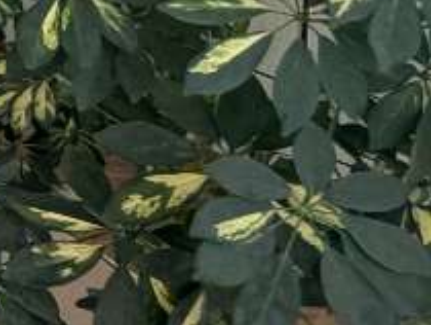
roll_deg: +2.0
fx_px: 1247
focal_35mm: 100
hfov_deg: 12.7
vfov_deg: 14.1
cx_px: -720
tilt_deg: -5.2
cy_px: -129
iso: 250
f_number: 2.2
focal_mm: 2.22
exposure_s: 1/121
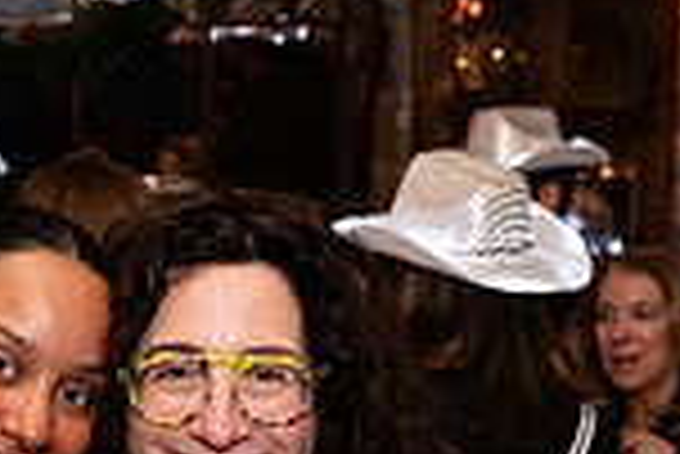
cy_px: 627
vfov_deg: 13.1
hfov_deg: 20.1
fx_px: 1891
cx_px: 117
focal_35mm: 100
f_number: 4
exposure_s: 1/125
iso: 3200
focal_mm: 25.5
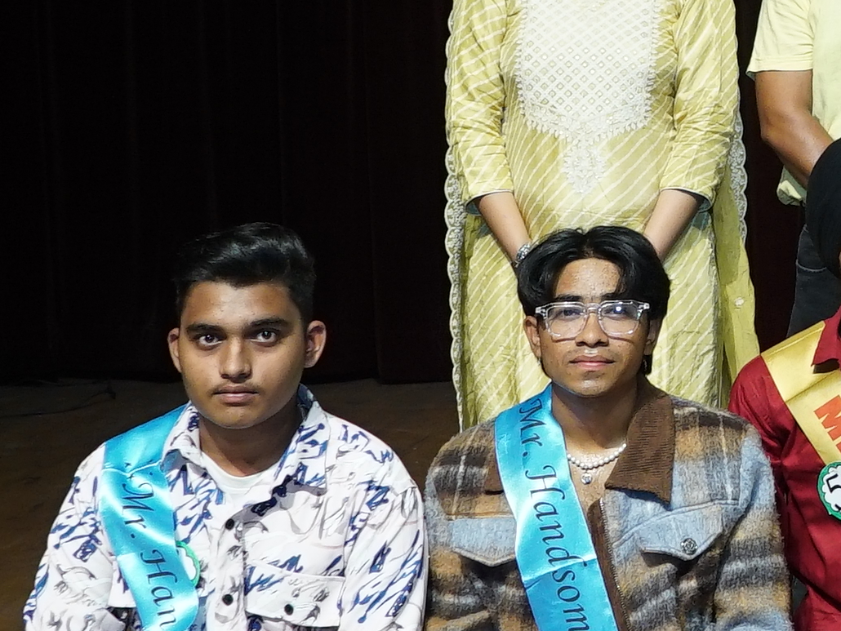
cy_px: 33
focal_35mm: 95
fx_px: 2309
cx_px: 1197
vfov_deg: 15.3
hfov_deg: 18.6
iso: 1600
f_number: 5
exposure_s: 1/160
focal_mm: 24
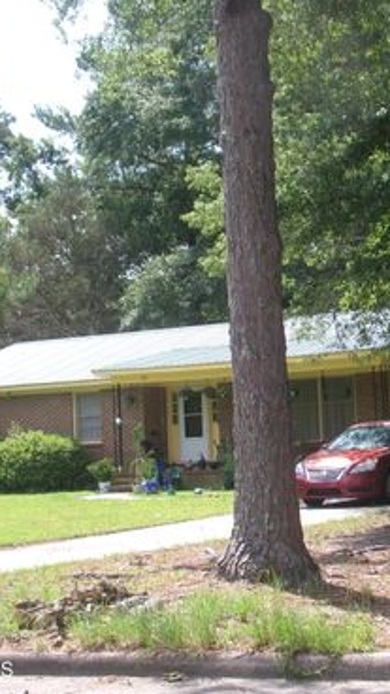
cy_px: 348
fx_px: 1305
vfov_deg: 29.7
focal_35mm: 71
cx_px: 333
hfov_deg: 16.8
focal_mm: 8.5
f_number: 4.2
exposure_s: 1/250
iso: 100
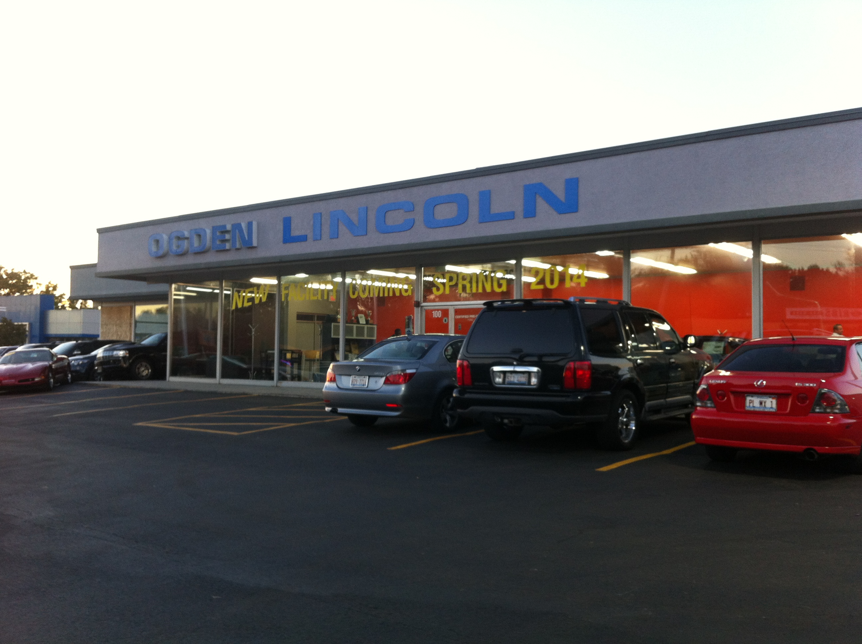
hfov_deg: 52.7
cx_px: 431
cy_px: 322
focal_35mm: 35
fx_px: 870
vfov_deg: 40.6
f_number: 2.8
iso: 100
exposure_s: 1/40
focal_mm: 3.85
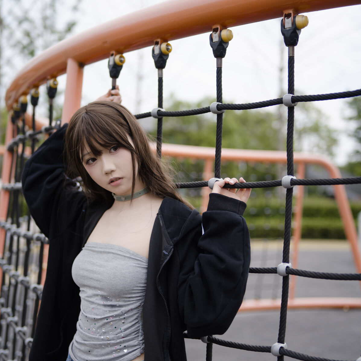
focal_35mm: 45
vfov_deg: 37.5
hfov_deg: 37.6
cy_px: 207
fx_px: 531
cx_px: 181
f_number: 1.8
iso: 100
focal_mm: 35
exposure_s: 1/2500
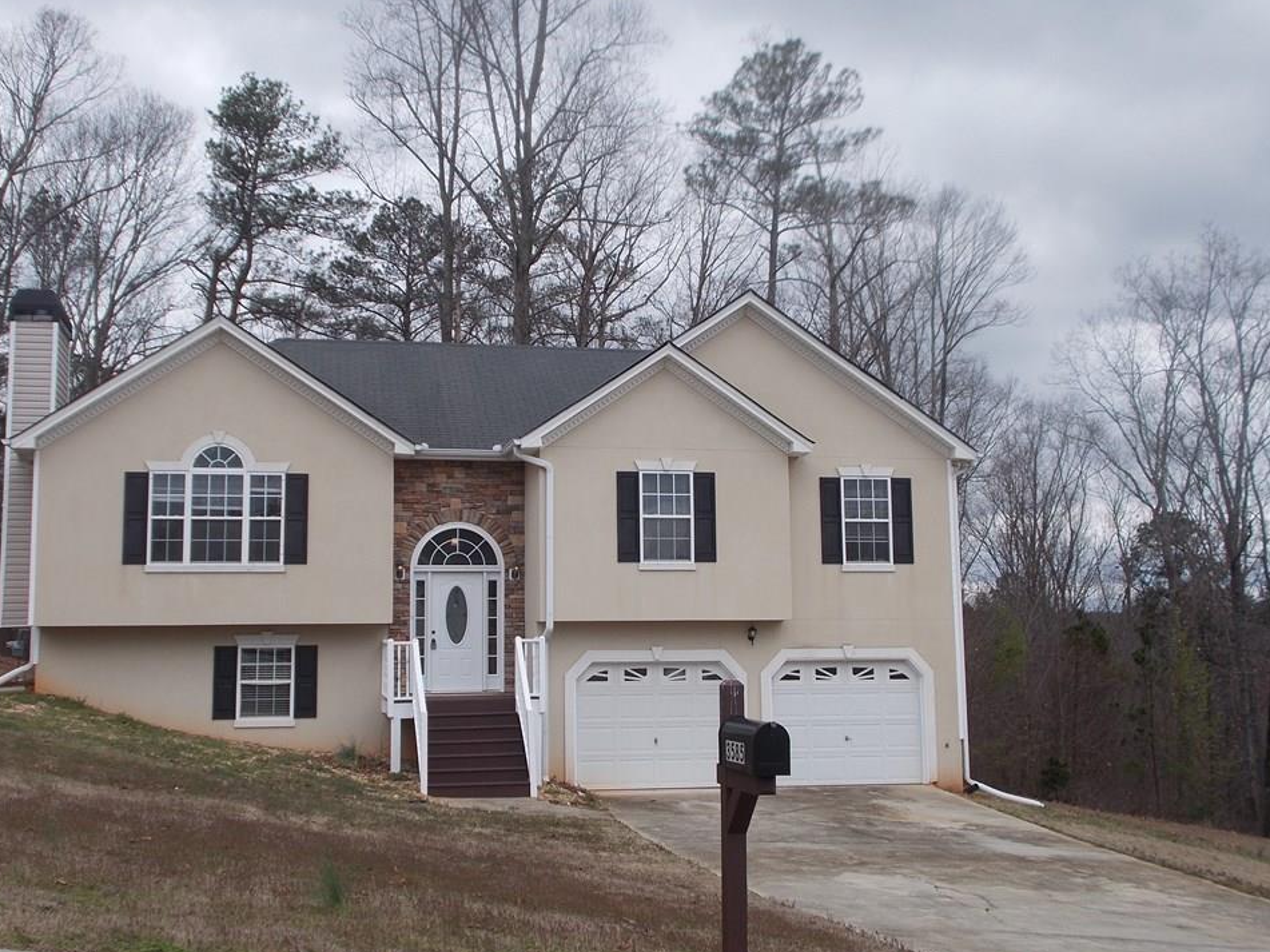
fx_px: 1541
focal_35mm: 42
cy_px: 458
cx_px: 610
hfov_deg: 44.8
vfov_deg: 34.3
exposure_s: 1/320
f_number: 3.9
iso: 80
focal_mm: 6.9
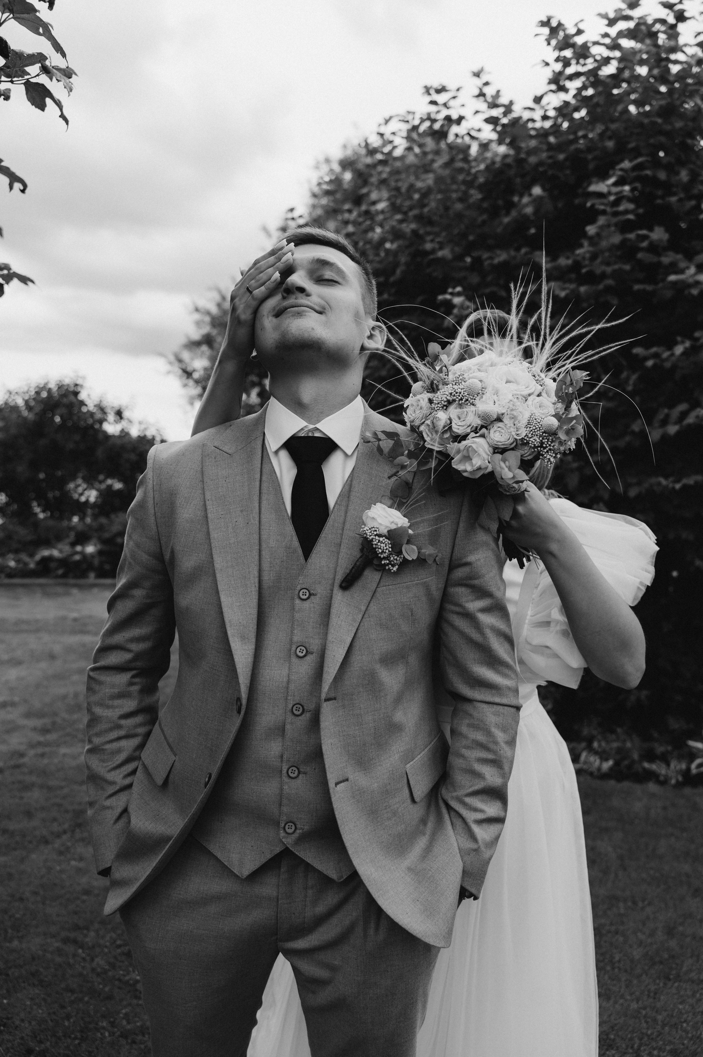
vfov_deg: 60.3
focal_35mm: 31
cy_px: 528
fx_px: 909
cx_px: 352
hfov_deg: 42.3
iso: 320
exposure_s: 1/200
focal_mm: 31
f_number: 3.5
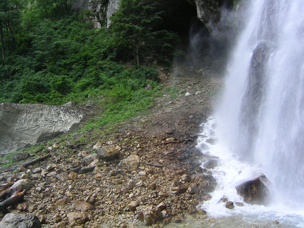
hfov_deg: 51.3
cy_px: 114
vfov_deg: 39.7
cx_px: 152
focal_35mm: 36
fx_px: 316
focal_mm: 5.6
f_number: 2.8
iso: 50
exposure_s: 1/102
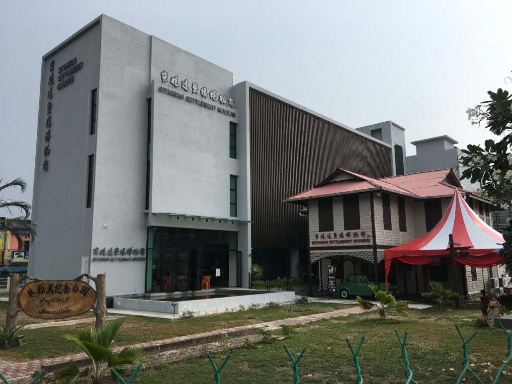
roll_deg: +1.5
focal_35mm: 29
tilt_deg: +10.5
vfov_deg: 48.2
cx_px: 256
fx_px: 429
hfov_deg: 61.6
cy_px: 192
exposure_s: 1/1672
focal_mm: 4.15
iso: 25
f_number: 2.2
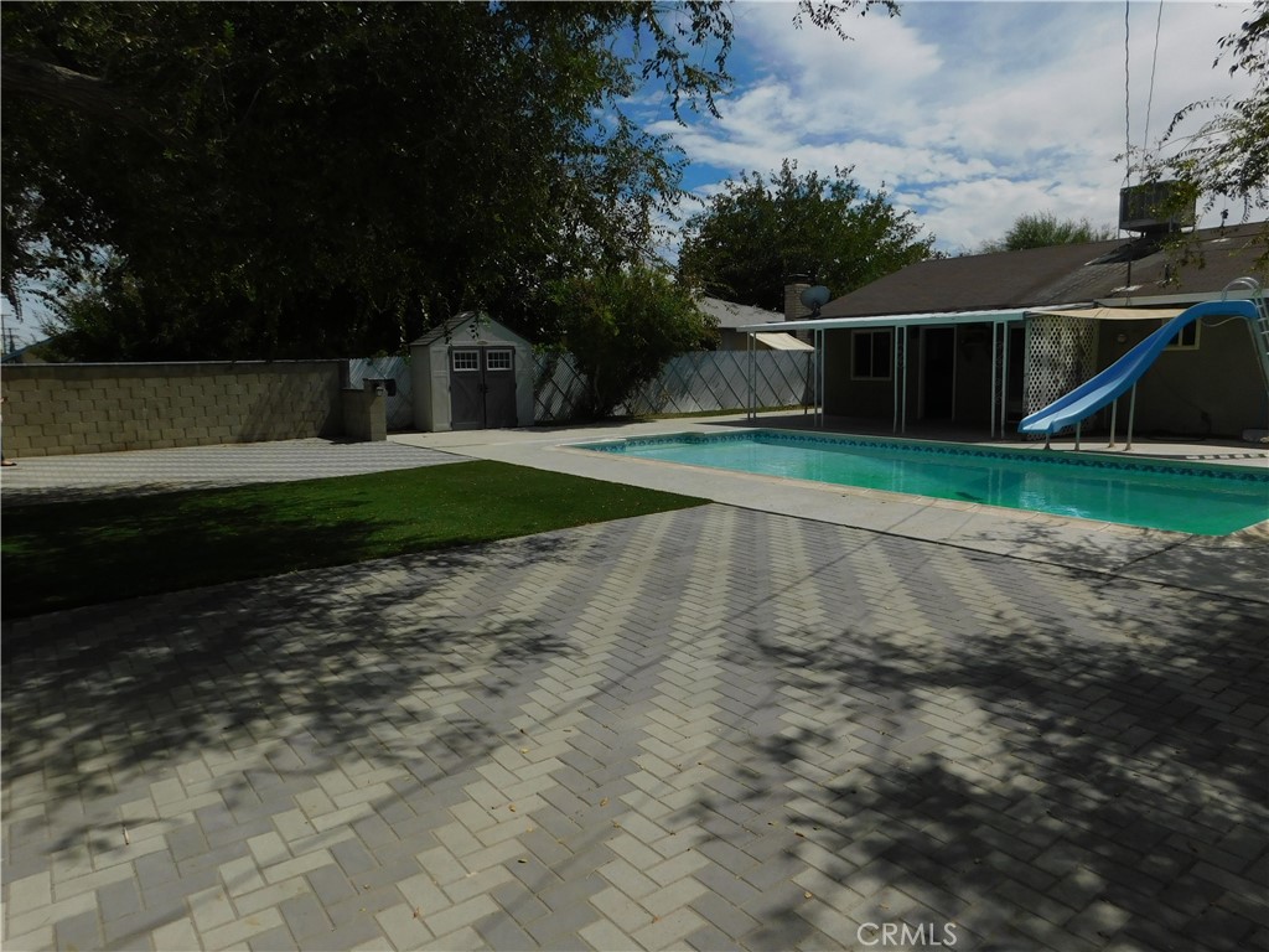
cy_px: 476
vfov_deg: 58.9
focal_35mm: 23
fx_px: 843
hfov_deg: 73.9
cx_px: 634
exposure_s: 1/1250
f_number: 6
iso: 125
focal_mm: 4
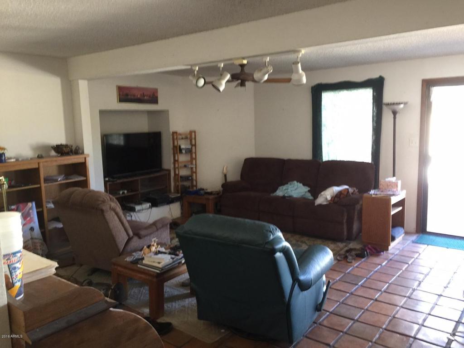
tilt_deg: -6.2
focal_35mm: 29
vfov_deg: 48.2
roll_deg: +0.8
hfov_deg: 61.7
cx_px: 232
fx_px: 389
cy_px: 174
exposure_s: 1/15
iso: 64
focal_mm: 4.15
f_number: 2.2
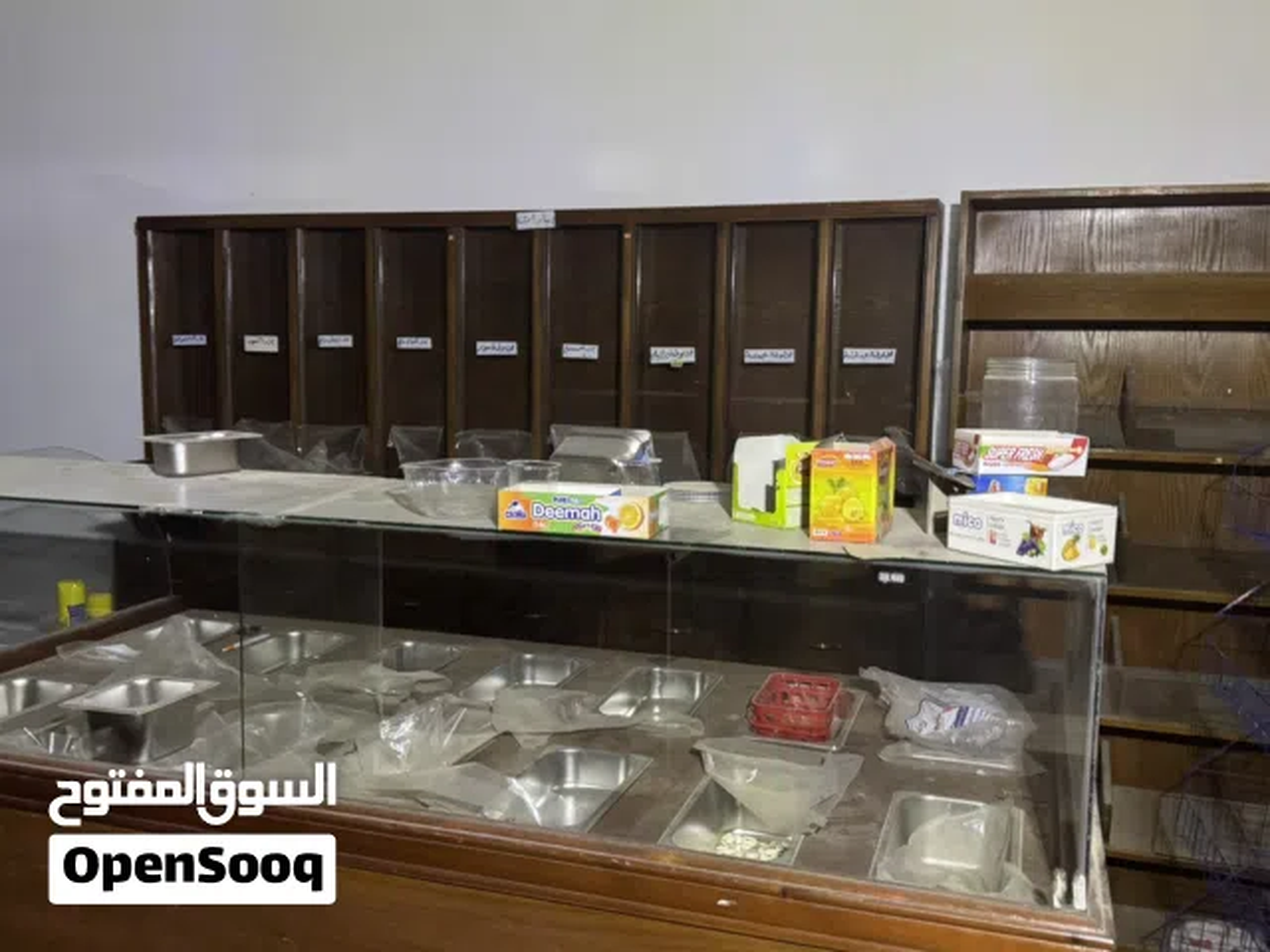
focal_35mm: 24
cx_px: 635
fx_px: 881
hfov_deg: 71.6
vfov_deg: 56.8
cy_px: 476
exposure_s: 1/40
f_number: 1.78
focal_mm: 6.76
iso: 1000
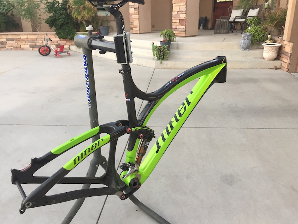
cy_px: 112
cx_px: 149
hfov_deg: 61.7
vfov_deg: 48.2
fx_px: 250
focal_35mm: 29
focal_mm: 4.15
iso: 40
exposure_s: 1/30
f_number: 2.2
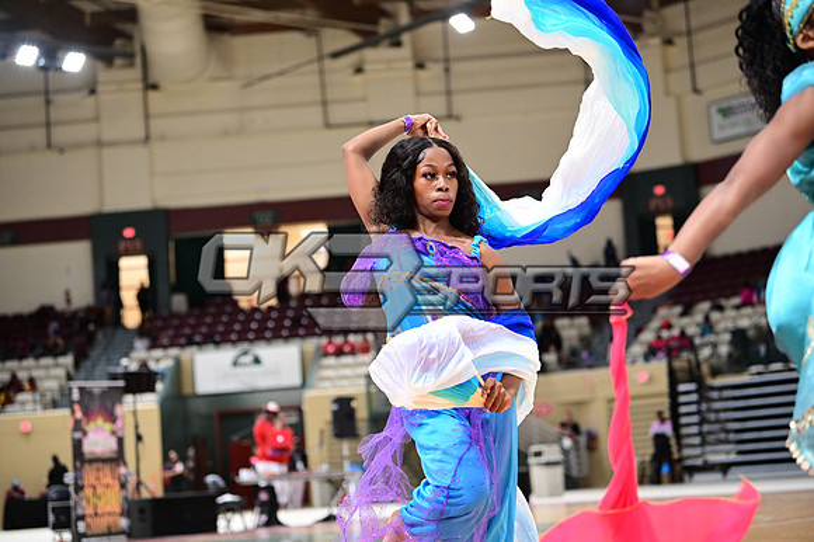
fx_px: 1582
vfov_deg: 19.4
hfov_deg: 28.9
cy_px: 271
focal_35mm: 70
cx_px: 407
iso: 6400
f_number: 3.2
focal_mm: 70
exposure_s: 1/1000
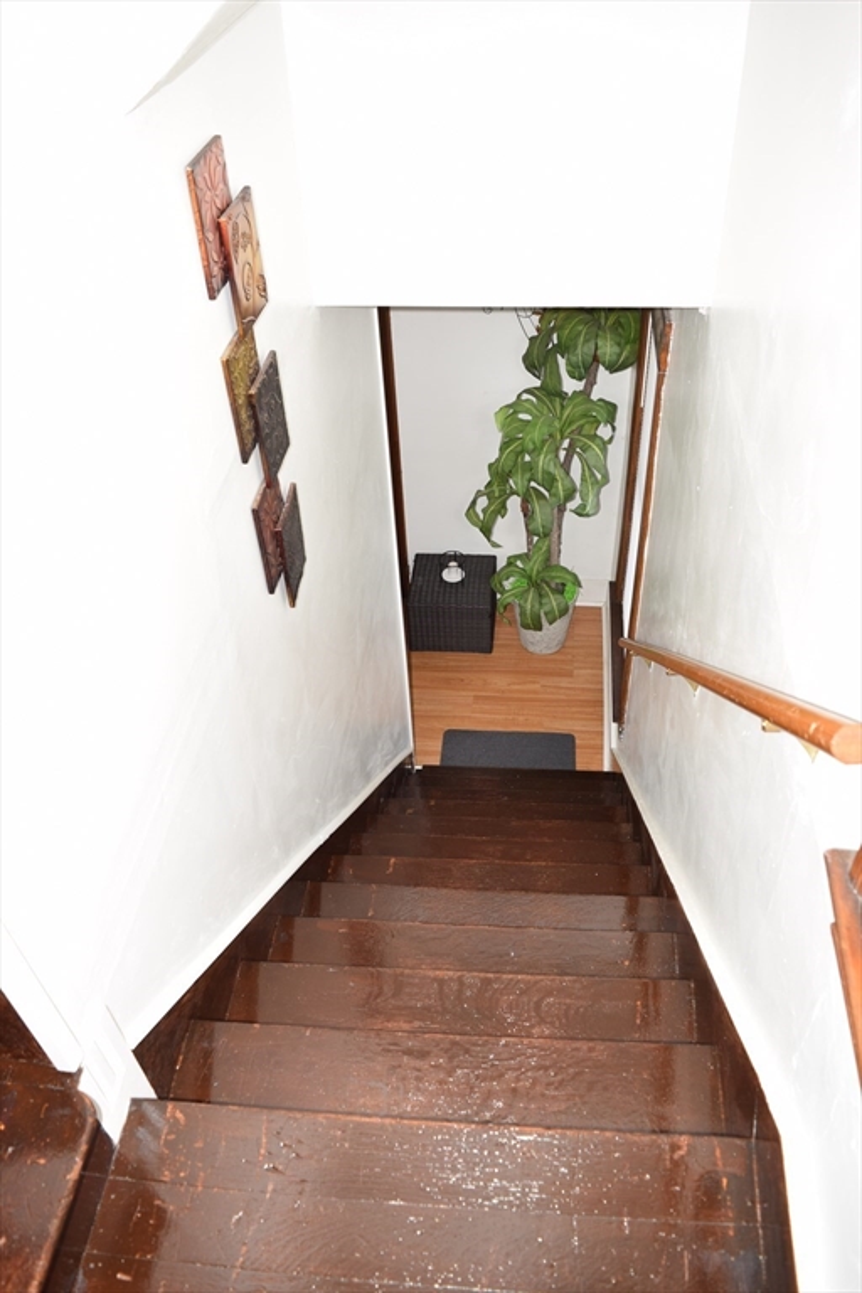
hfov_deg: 47.9
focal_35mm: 27
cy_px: 646
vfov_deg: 67.4
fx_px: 970
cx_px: 431
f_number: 6.3
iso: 200
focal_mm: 18
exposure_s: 1/125
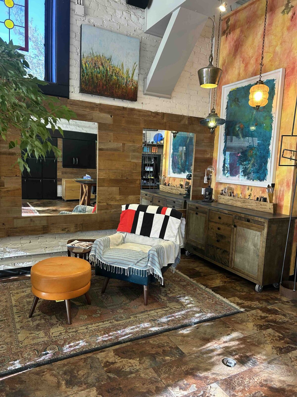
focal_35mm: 26
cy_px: 198
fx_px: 297
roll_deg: -2.8
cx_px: 148
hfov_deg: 53.1
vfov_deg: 67.3
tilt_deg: -7.7
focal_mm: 5.7
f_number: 1.5
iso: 160
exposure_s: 1/60
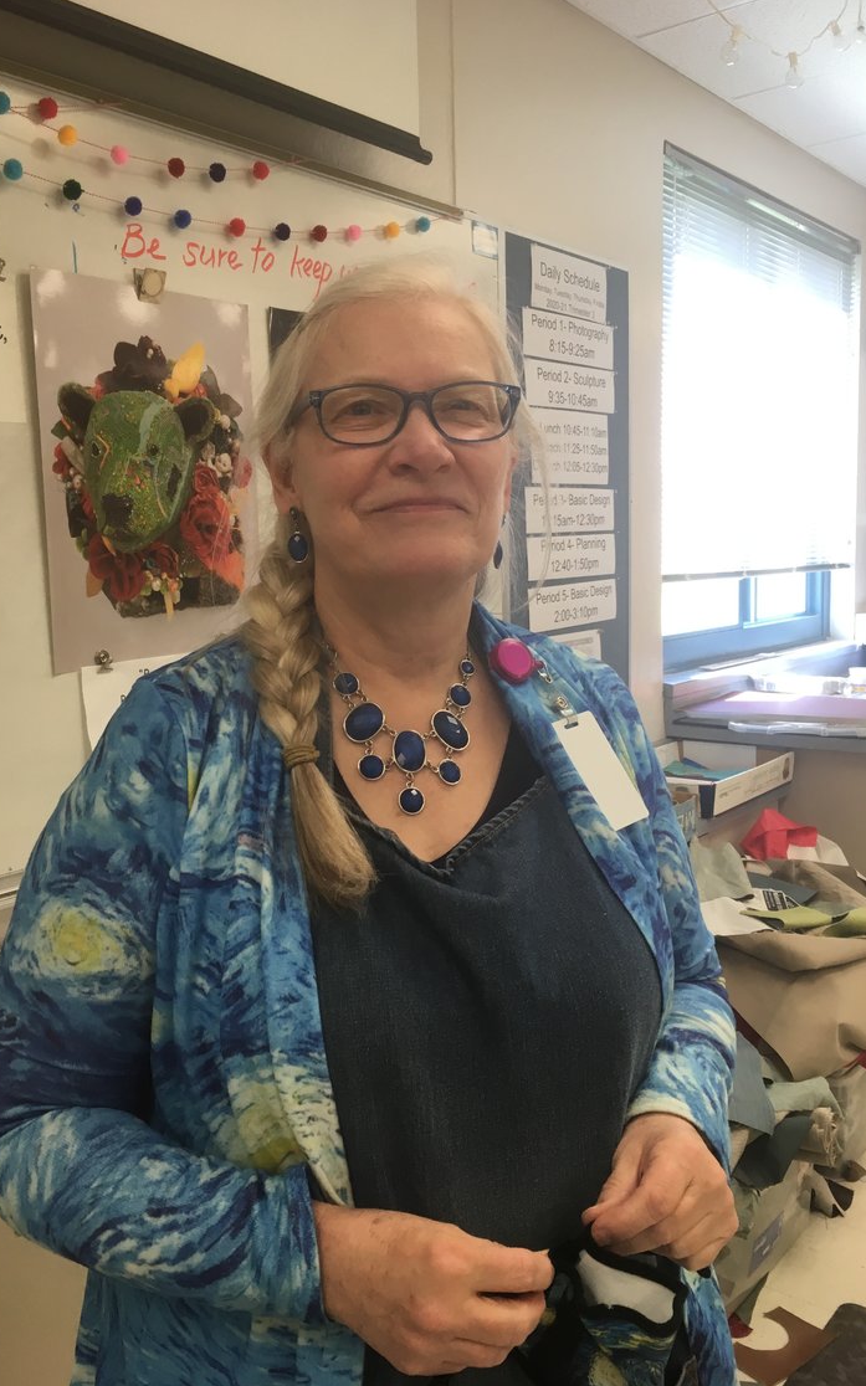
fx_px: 1171
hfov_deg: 40.5
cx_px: 367
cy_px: 695
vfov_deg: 61.2
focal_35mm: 31
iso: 25
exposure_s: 1/30
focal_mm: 4.15
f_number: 2.2
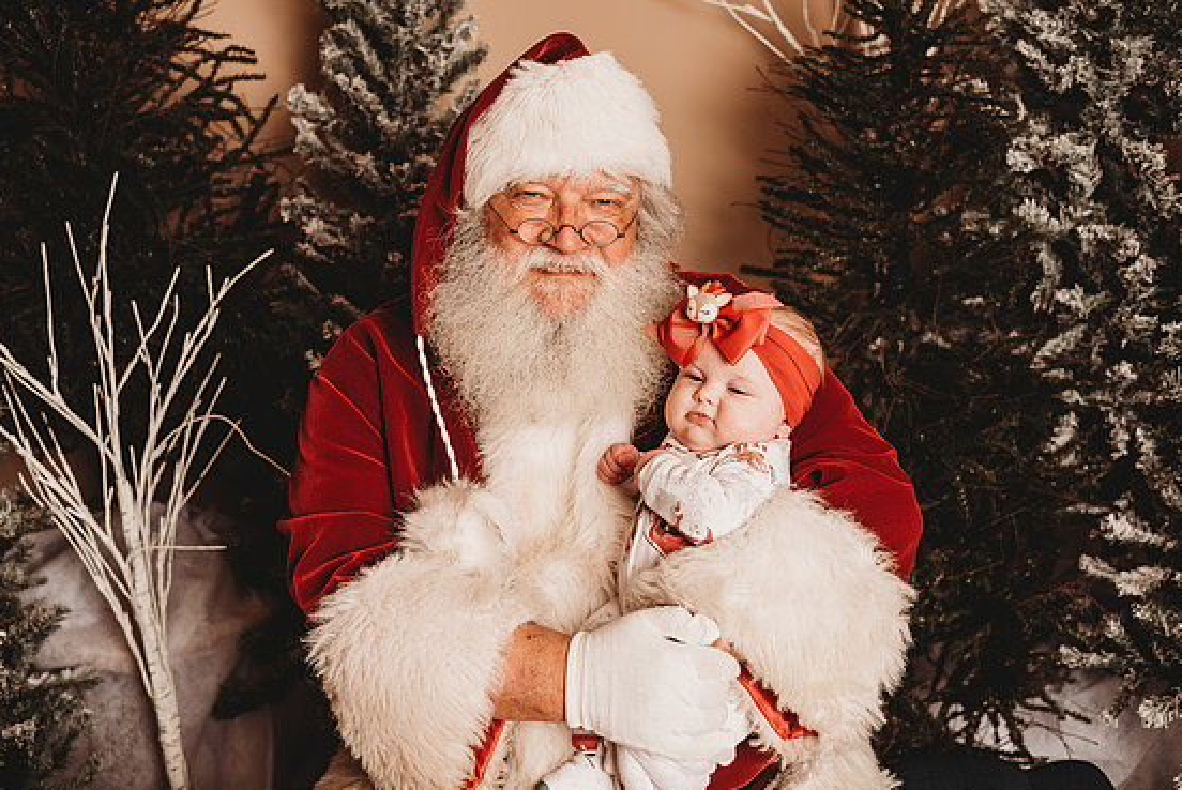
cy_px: 397
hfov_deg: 46.4
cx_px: 567
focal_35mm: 42
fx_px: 1380
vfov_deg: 31.9
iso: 100
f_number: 4
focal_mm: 40
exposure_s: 1/160
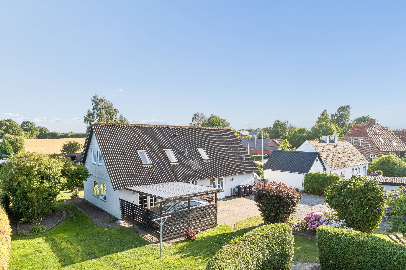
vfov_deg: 54.6
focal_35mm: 23
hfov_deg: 75.5
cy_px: 135
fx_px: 262
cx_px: 203
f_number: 8
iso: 200
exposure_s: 1/250
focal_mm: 15.5
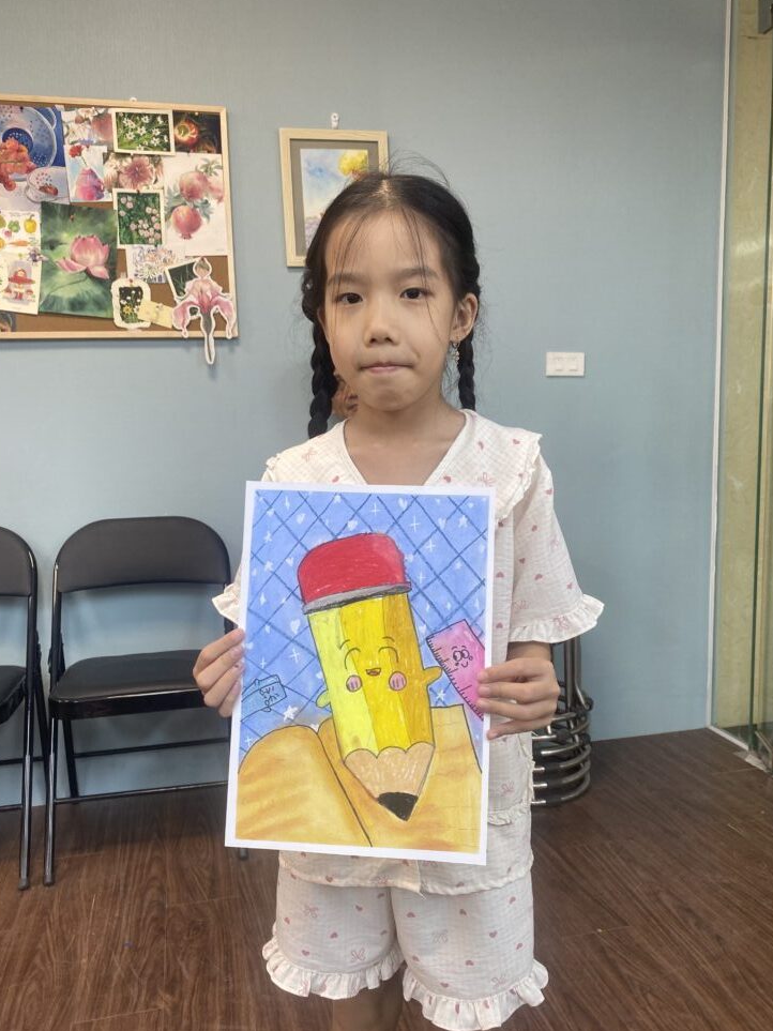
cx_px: 385
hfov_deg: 51.3
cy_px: 528
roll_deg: +1.6
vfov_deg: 65.3
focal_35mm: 27
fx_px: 804
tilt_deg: -5.9
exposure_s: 1/100
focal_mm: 4.25
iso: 64
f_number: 1.8
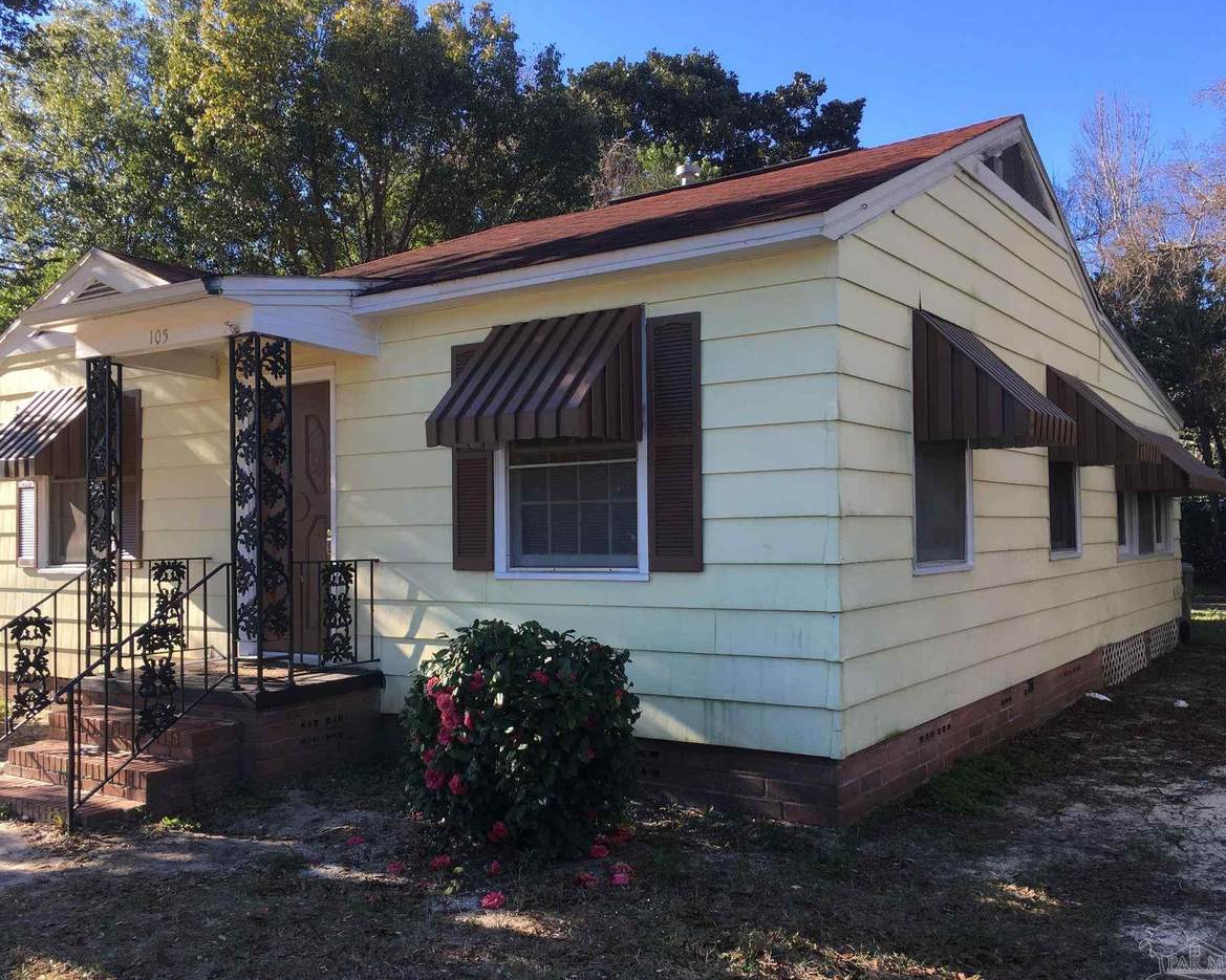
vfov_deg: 47.1
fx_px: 1125
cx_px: 587
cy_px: 493
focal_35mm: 31
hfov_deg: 57.2
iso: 25
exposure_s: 1/411
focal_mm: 4.15
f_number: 2.2
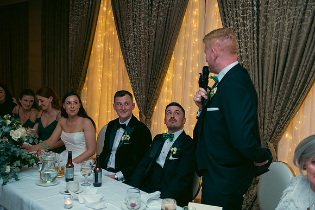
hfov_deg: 43.6
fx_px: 394
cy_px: 105
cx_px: 158
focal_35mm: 45
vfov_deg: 29.9
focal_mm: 45
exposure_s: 1/160
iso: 800
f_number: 3.5
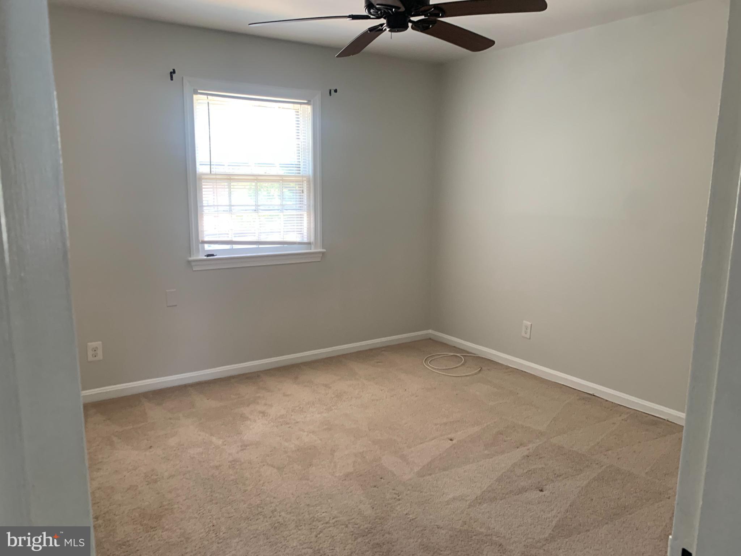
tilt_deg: -9.8
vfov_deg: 53.1
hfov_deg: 67.3
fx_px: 557
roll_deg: +0.0
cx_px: 370
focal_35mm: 26
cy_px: 278
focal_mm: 4.25
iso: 160
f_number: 1.8
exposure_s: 1/60
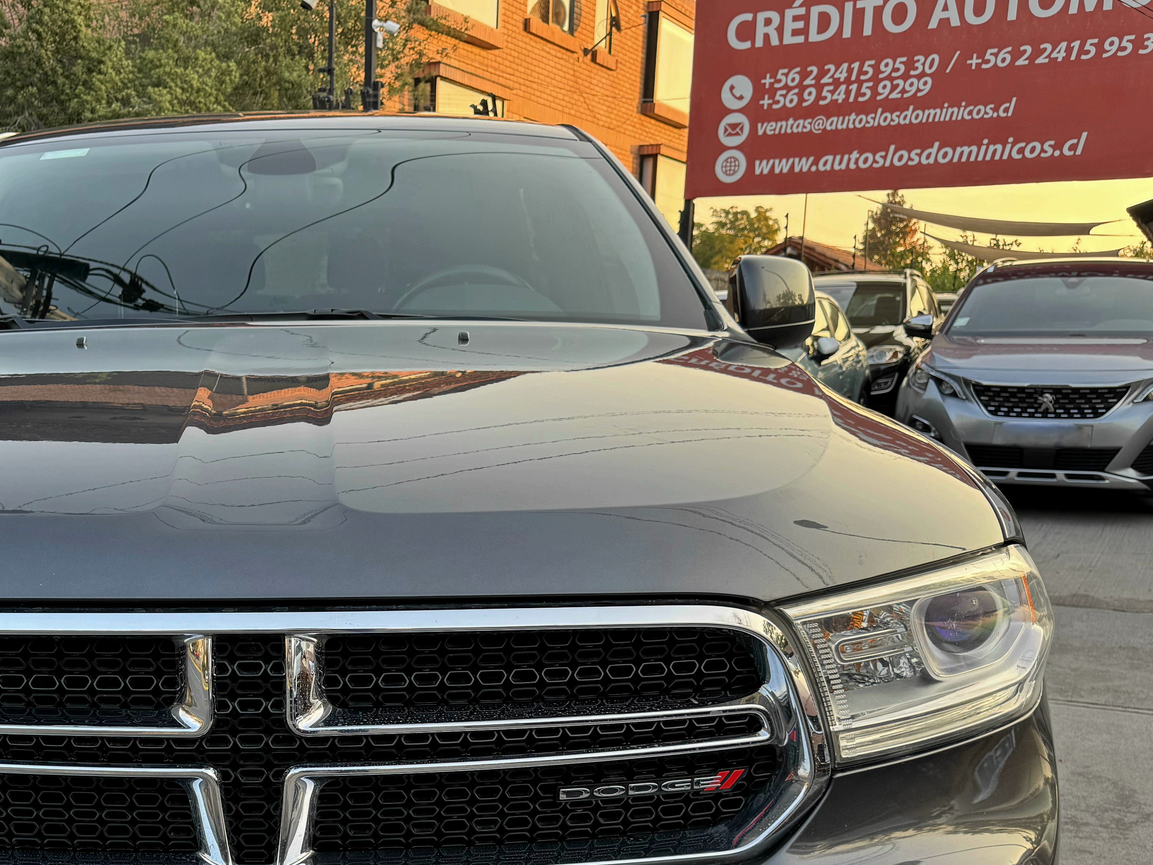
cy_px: 719
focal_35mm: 41
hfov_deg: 44.3
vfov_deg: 33.9
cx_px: 288
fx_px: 1366
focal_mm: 6.76
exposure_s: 1/121
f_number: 1.78
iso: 64
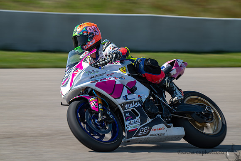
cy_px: 80
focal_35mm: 250
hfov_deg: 8.2
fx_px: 1674
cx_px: 120
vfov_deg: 5.5
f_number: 11
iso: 100
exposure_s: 1/200
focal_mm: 250
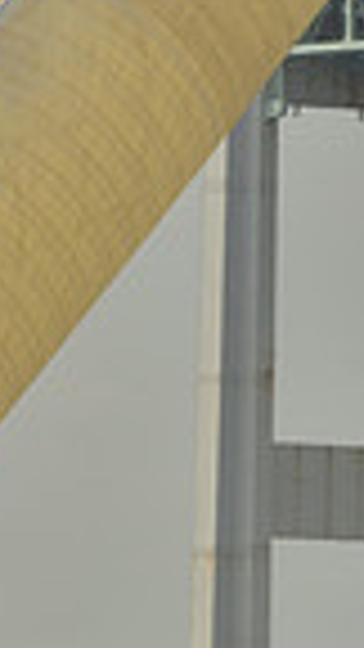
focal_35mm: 1311
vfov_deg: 1.6
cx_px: -885
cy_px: 731
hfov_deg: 0.9
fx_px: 22495
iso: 280
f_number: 9
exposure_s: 1/1250
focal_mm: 310
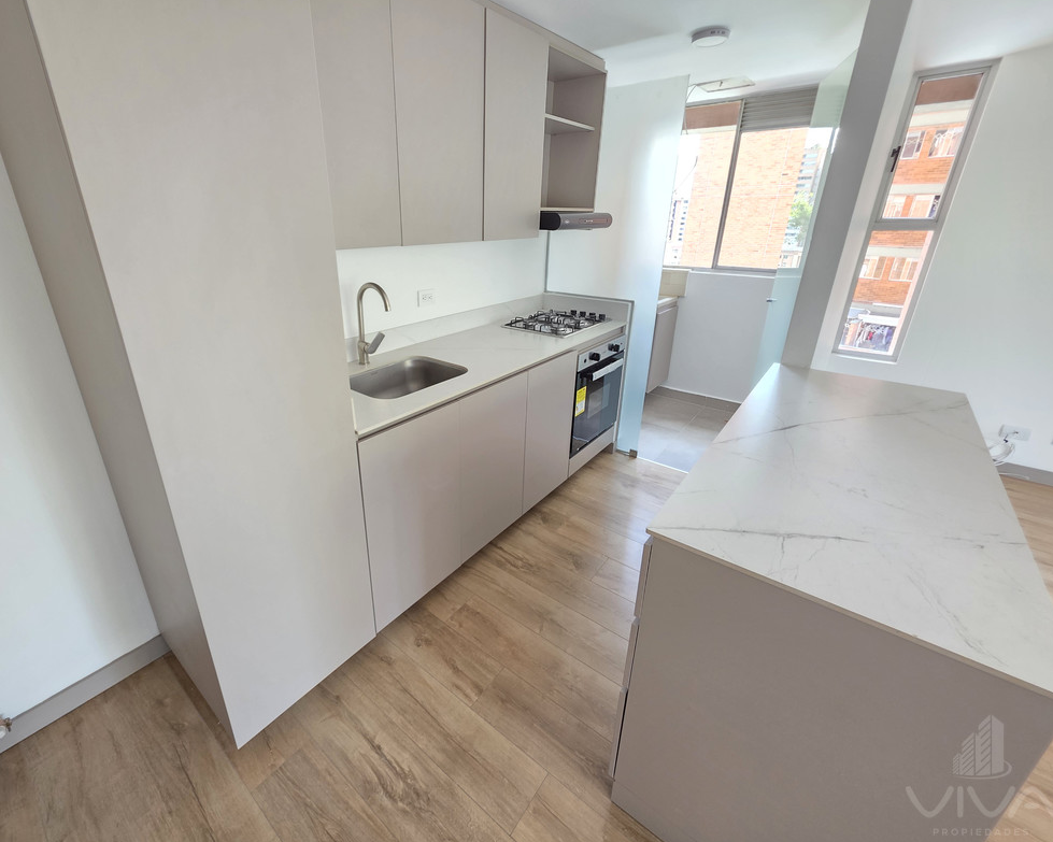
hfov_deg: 100.5
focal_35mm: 14
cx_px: 486
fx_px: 436
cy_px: 411
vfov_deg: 88.0
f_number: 1.9
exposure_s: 1/60
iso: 160
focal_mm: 2.2
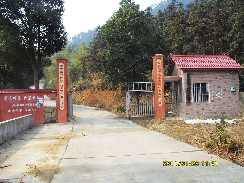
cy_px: 92
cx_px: 122
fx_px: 275
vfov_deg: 36.8
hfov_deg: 47.9
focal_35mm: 39
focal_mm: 6.6
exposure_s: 1/125
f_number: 6.2
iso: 80
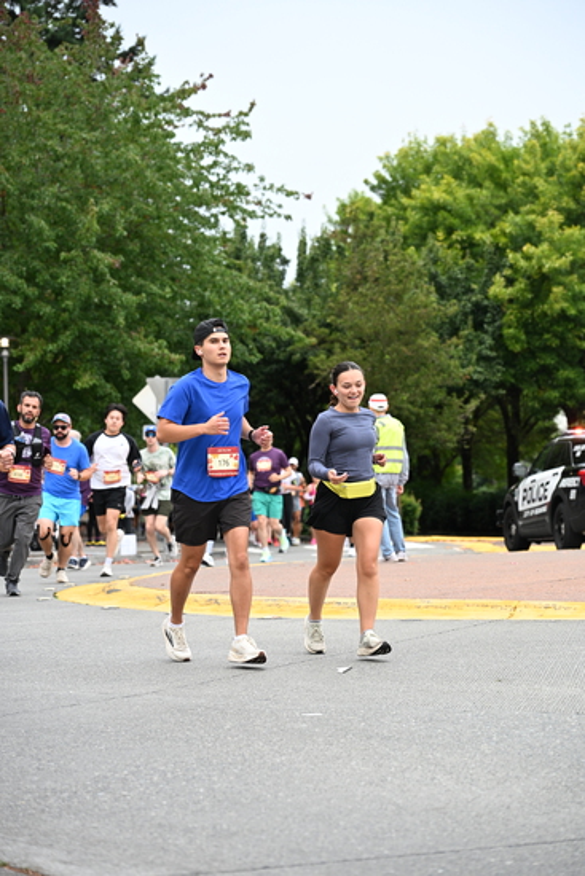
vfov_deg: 24.5
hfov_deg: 16.5
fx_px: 2022
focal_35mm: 83
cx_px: 292
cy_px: 438
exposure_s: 1/800
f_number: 4
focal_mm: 83
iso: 1600
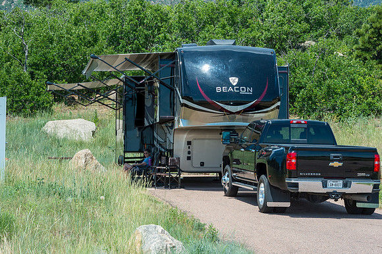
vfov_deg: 13.0
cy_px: 127
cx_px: 191
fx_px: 1113
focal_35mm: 105
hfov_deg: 19.5
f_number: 14
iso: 1250
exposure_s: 1/640
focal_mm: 105
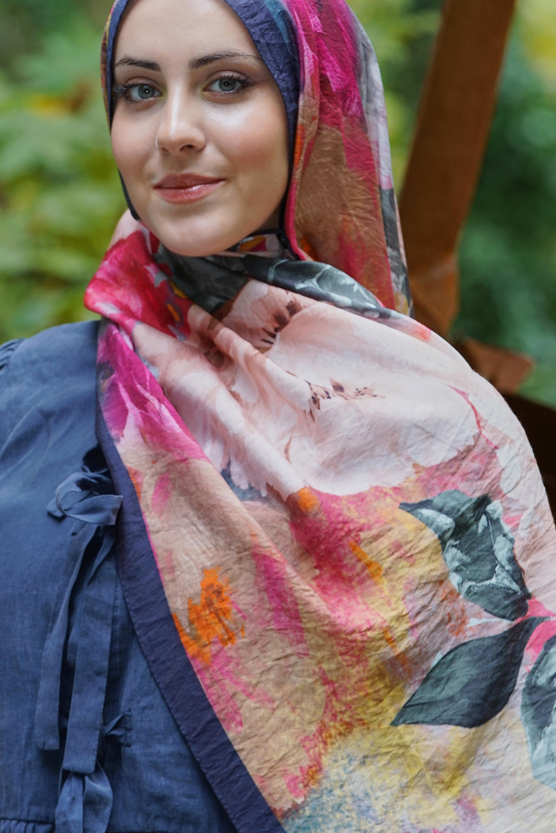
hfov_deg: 5.8
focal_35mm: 239
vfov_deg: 8.6
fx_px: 5535
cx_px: 226
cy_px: 374
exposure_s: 1/100
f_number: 5.6
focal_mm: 160
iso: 400
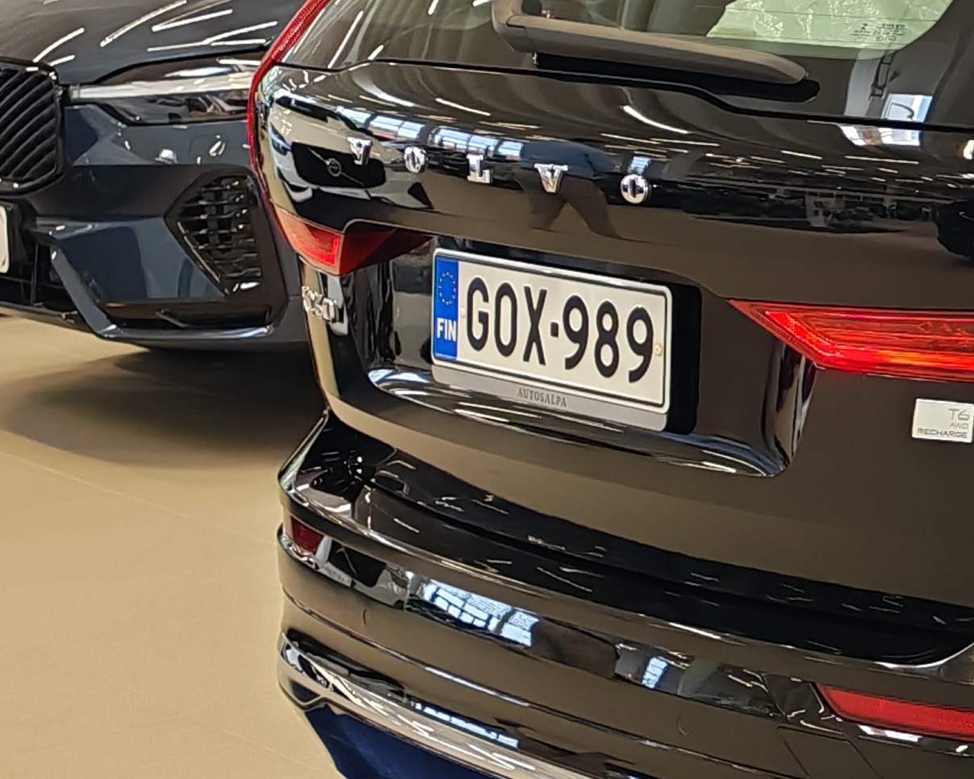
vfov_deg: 13.8
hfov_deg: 15.6
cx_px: 1542
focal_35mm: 112
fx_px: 3228
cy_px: 452
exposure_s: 1/120
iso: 164
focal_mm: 6.12
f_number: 1.9
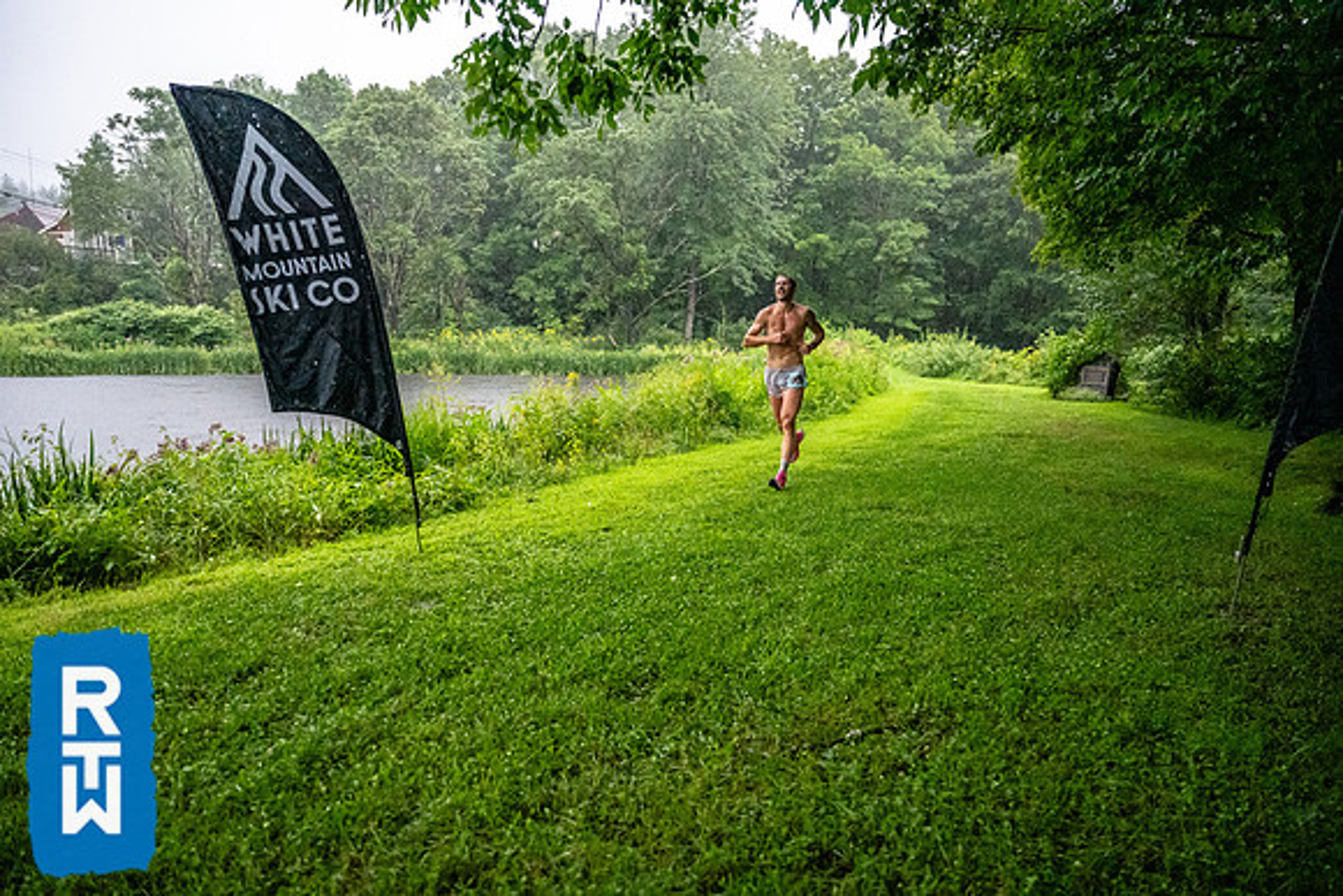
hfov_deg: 73.7
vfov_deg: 53.2
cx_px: 672
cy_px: 448
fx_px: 896
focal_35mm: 24
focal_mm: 24
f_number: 2.8
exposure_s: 1/1000
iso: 12800
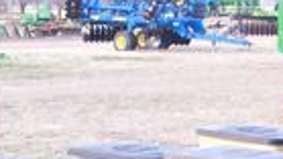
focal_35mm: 154
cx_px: 216
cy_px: 338
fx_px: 1155
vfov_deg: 7.5
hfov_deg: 13.9
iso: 140
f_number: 2.7
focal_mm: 6
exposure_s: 1/89
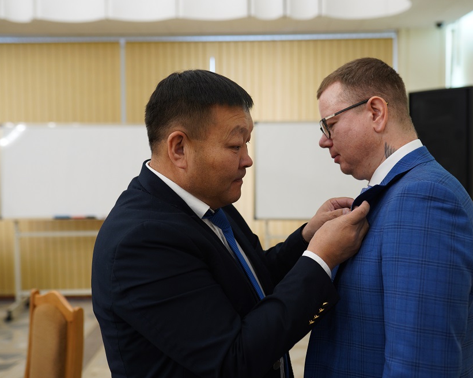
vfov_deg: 37.3
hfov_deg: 45.6
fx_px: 560
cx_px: 273
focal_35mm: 40
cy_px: 190
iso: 640
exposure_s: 1/80
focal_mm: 35
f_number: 2.5
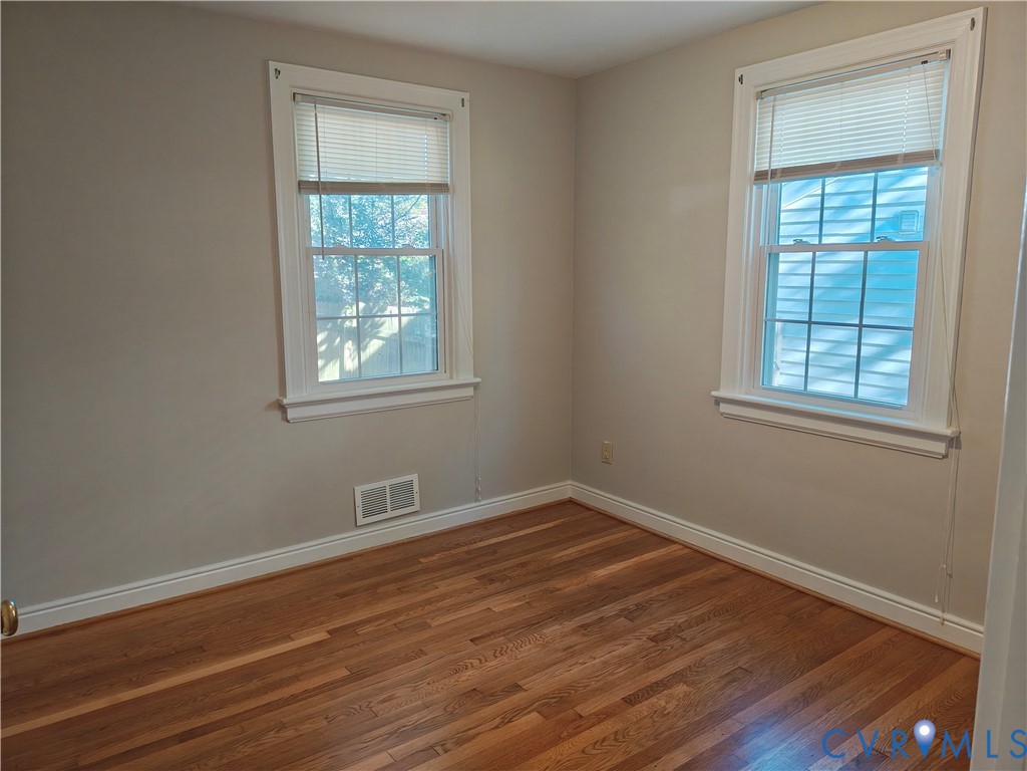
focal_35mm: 25
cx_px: 514
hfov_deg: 69.4
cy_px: 386
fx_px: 742
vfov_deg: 54.9
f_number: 1.7
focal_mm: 4.68
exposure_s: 1/60
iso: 1403
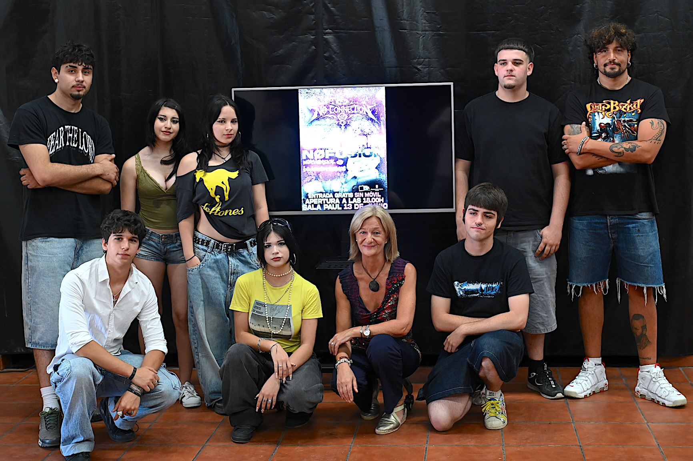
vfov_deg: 28.0
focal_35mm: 48
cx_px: 346
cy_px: 230
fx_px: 923
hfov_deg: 41.1
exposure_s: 1/100
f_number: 4
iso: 2500
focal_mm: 48
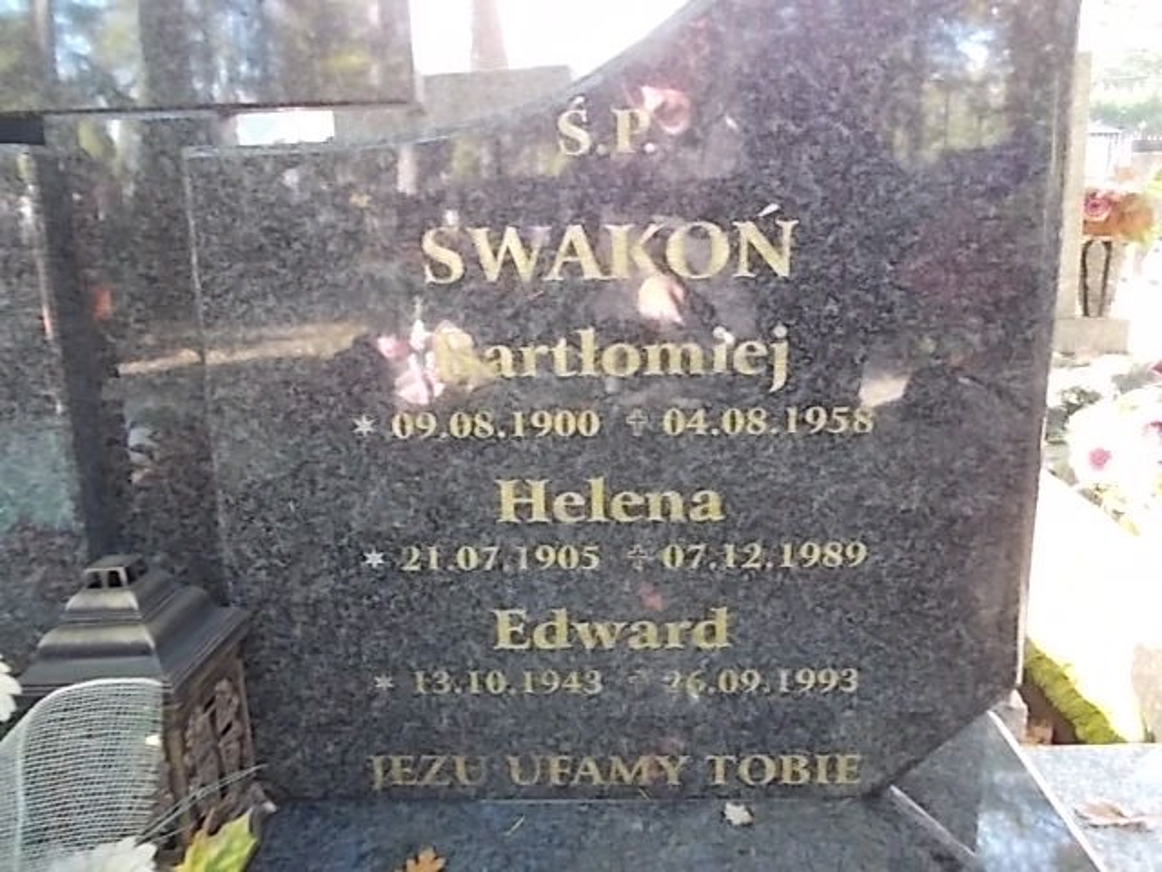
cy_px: 436
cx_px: 581
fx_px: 940
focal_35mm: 28
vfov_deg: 49.7
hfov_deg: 63.4
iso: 160
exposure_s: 1/25
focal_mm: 4
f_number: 2.7
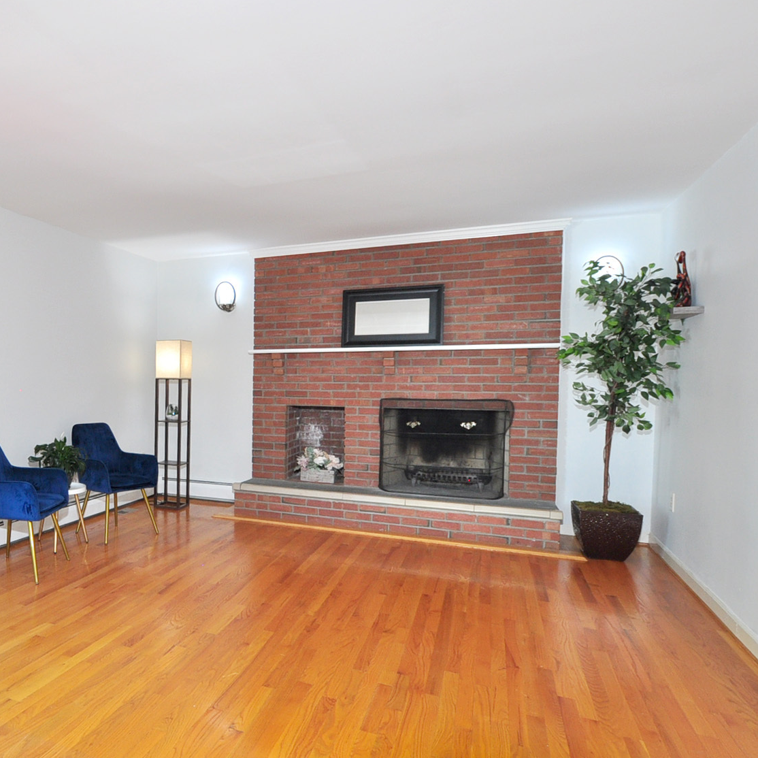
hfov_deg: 57.5
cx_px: 102
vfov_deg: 65.0
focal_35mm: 24
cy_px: 362
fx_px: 595
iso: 400
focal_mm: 10
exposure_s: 1/30
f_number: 5
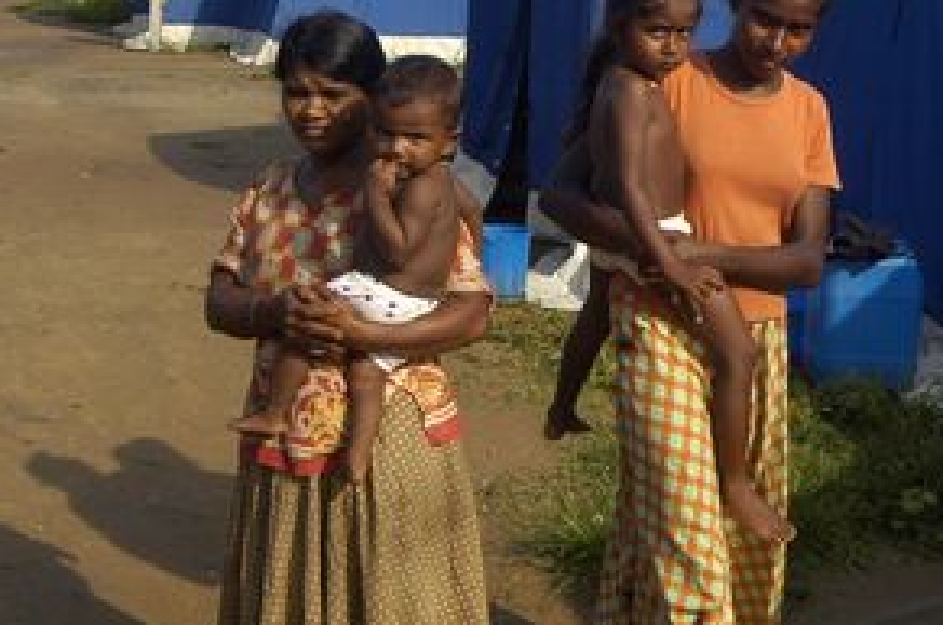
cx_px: 664
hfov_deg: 30.2
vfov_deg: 20.4
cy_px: 144
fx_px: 1726
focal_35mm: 66
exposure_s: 1/320
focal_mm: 20
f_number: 9
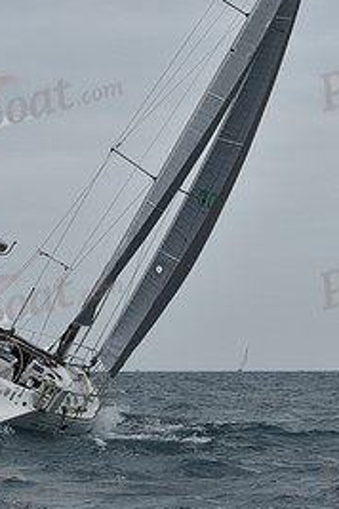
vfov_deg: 13.5
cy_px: 189
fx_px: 2147
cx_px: 222
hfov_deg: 9.0
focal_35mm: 152
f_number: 8
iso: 250
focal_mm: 70
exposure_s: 1/800
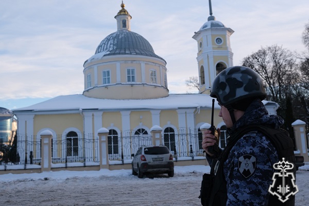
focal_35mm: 40
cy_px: 103
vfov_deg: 33.4
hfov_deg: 48.5
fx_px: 343
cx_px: 154
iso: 320
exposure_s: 1/300
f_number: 5.6
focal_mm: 26.5
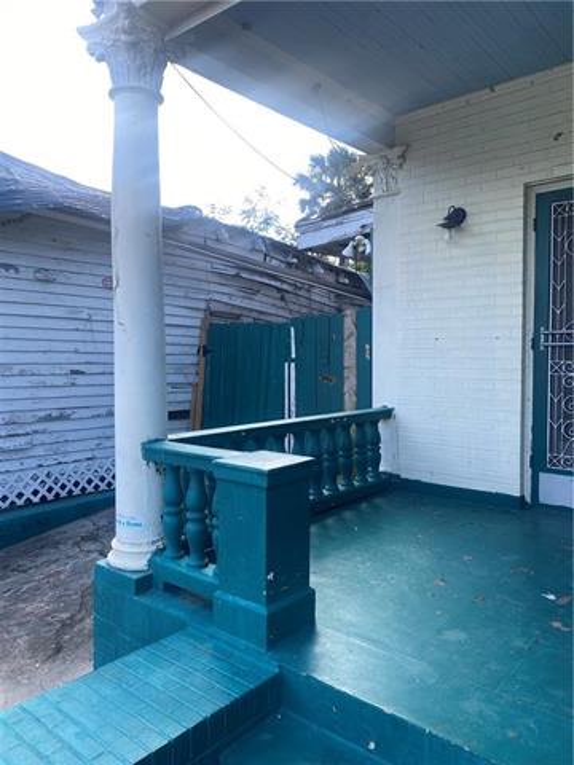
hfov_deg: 53.1
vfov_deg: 67.3
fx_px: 575
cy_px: 382
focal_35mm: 26
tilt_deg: -1.7
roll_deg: +0.7
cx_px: 287
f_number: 1.8
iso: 32
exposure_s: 1/216
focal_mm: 4.25
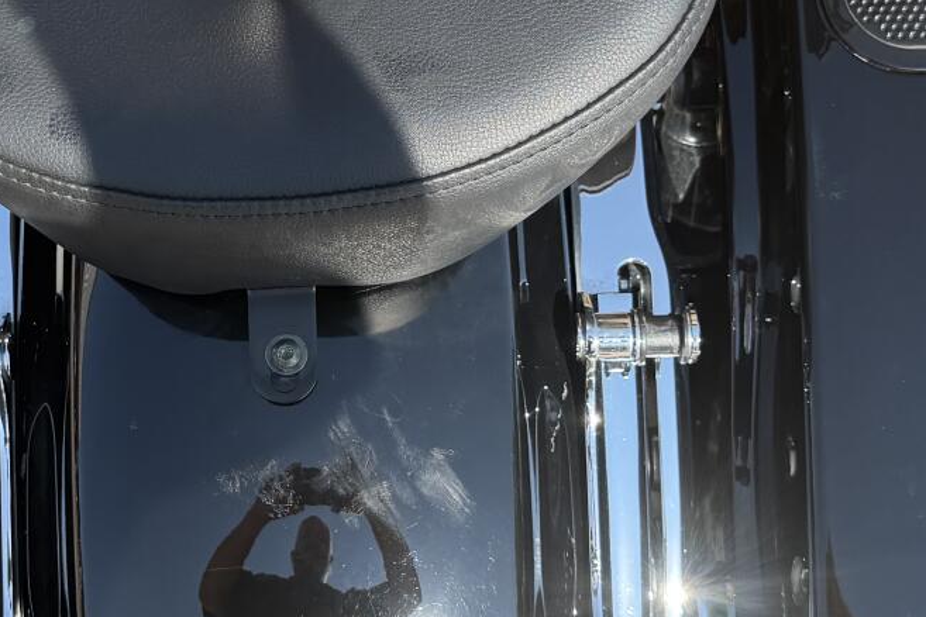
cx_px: 206
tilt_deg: -66.1
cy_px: 332
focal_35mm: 76
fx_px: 1955
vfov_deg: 17.9
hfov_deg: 26.2
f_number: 1.78
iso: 80
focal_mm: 6.76
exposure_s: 1/1653
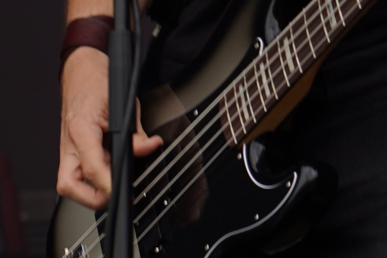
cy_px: 92
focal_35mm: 636
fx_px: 6834
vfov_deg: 2.2
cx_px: 684
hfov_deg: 3.2
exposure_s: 1/250
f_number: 5.6
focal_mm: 105
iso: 100
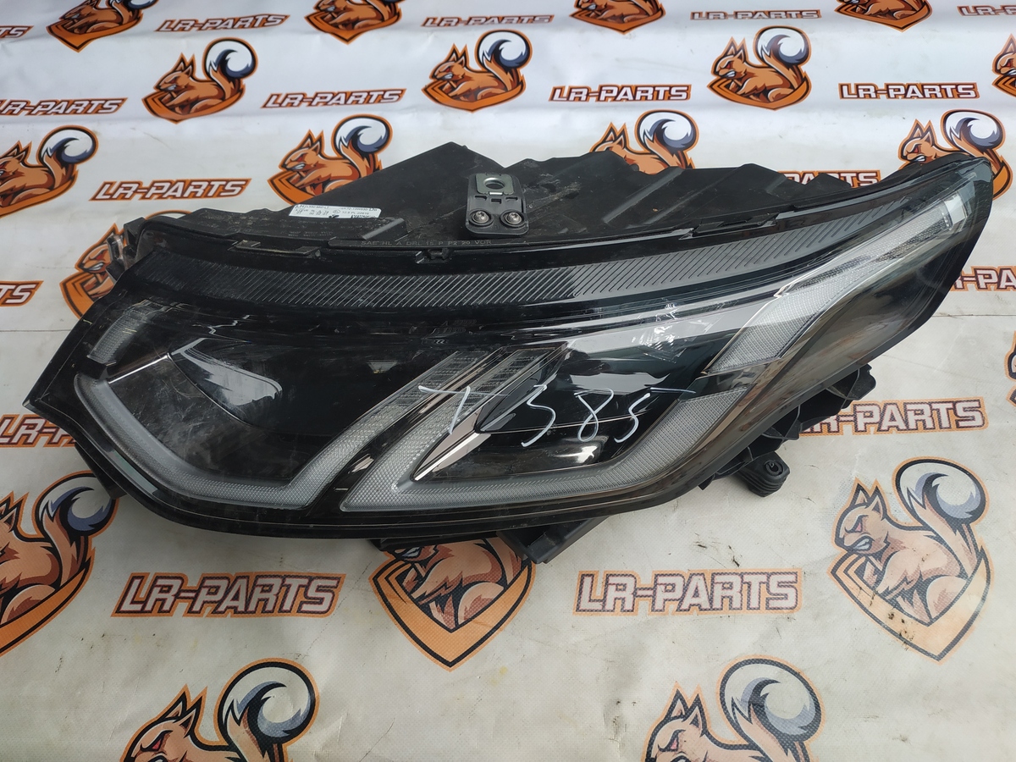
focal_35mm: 24
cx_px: 508
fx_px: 704
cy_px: 381
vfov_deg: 56.8
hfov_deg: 71.6
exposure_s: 1/155
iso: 125
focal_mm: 3.94
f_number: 1.9
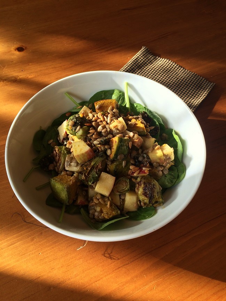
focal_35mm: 29
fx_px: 252
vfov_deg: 61.6
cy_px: 150
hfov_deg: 48.2
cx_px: 113
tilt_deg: -59.1
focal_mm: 4.15
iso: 40
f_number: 2.2
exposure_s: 1/60
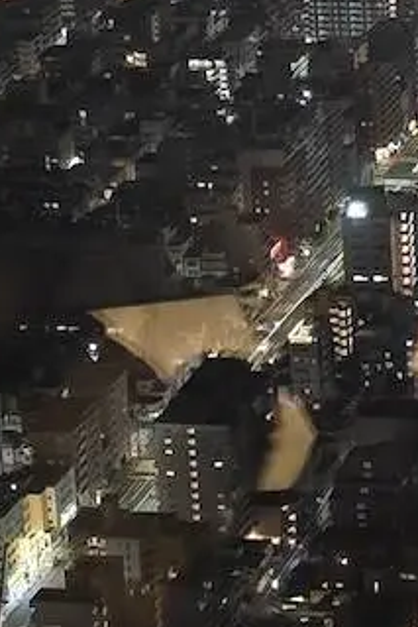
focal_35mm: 150
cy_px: -377
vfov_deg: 12.8
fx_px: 2609
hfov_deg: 8.4
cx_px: 1015
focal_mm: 6.3
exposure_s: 1/20
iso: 1250
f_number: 1.7
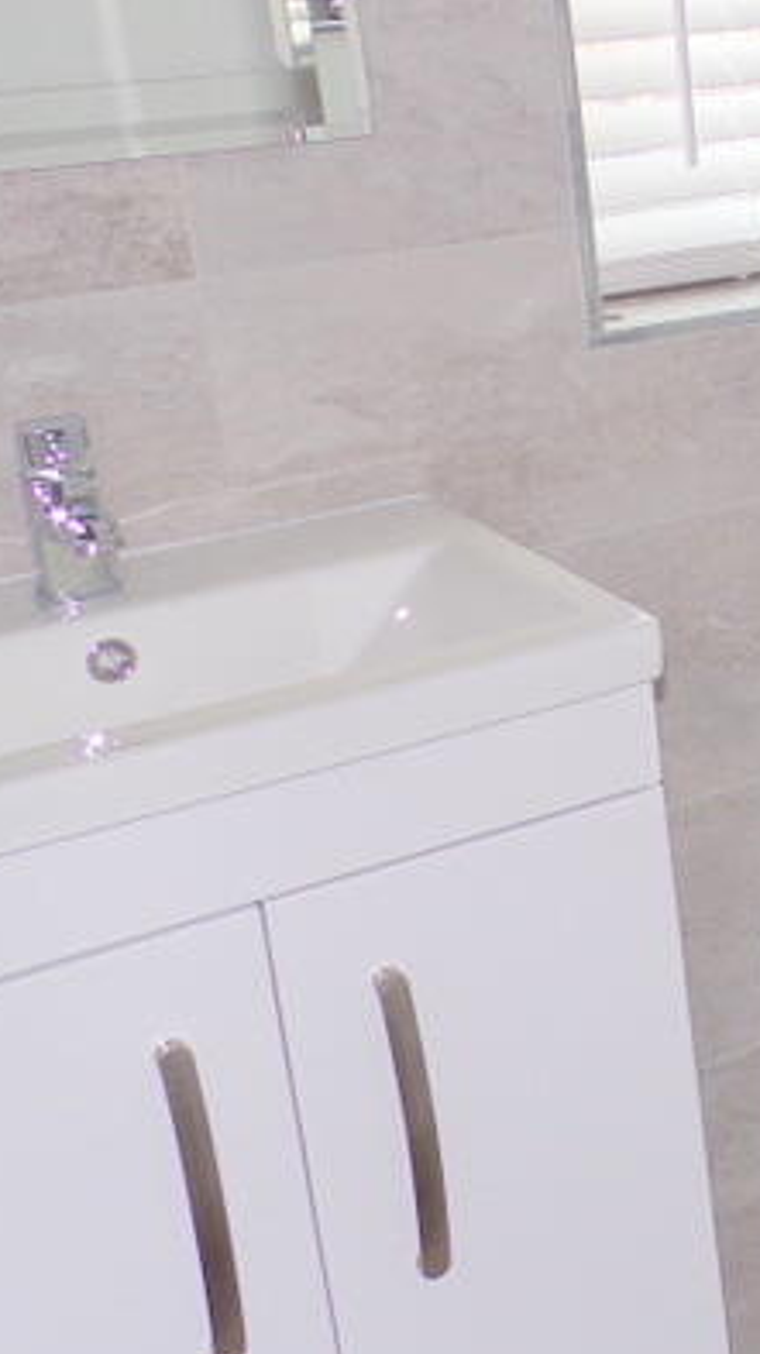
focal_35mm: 68
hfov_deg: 15.3
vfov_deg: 30.9
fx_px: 2441
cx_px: 1351
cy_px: 491
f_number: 4.3
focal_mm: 4.3
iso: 81
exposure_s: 1/34
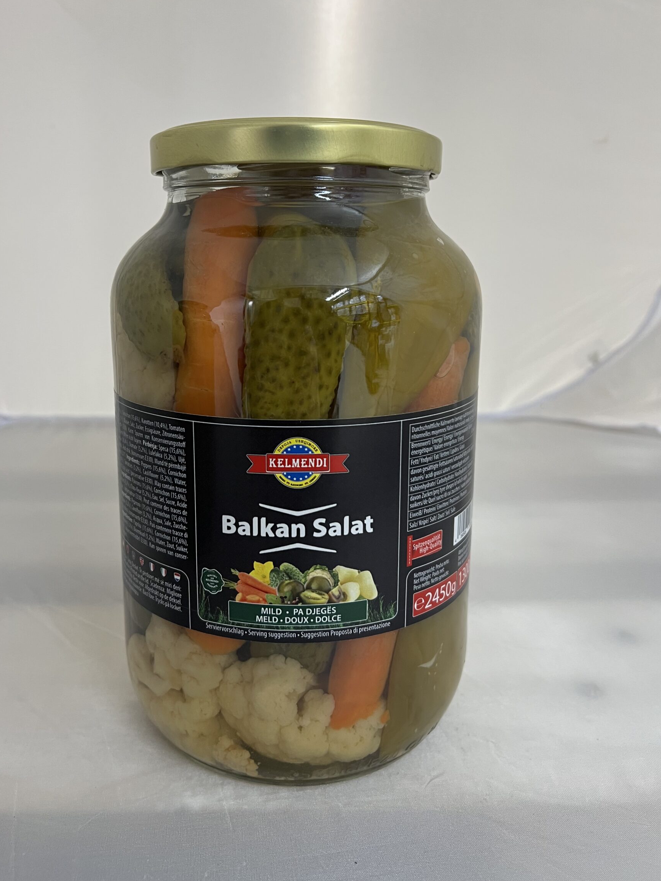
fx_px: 738
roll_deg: +0.8
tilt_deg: -11.8
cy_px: 395
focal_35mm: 29
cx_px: 303
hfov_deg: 48.2
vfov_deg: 61.5
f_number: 1.5
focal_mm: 5.7
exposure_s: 1/50
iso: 80
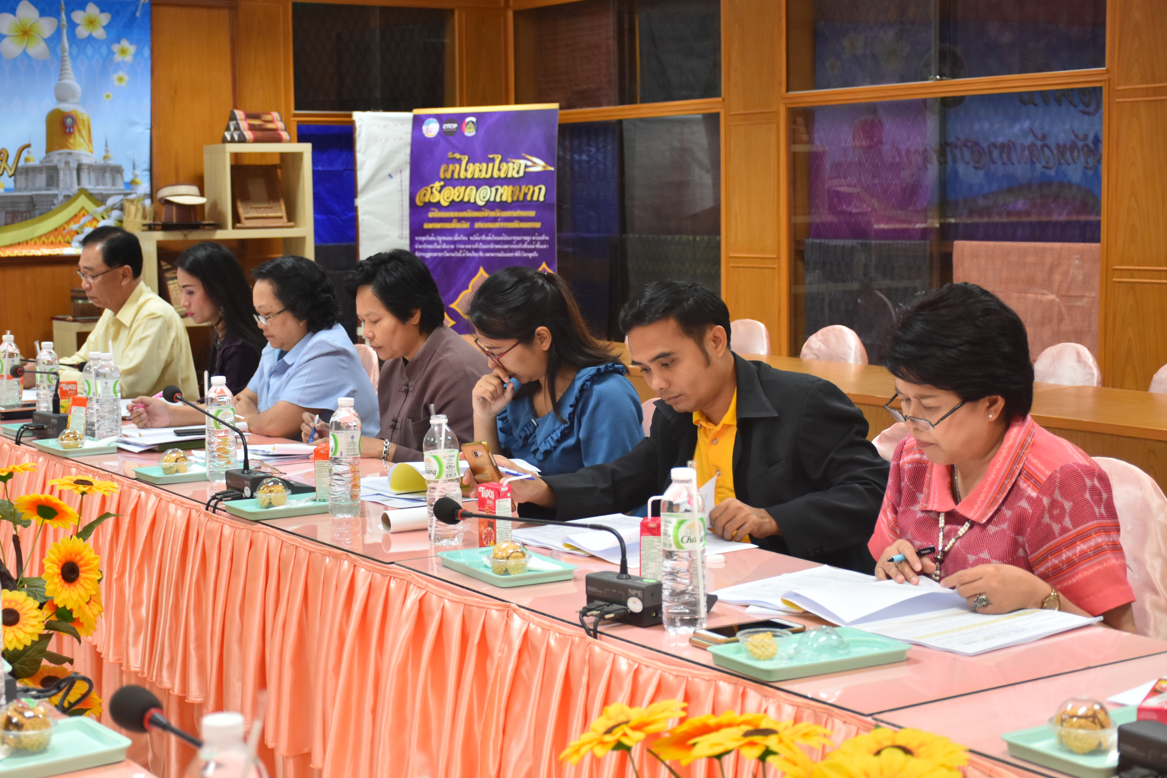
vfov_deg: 23.8
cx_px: 584
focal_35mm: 57
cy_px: 389
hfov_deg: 35.1
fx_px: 1848
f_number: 4.2
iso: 900
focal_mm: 38
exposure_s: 1/60
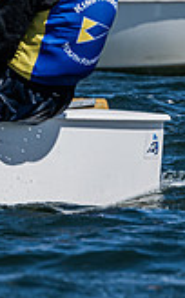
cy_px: 83
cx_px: -214
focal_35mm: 1751
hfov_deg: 0.7
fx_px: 14175
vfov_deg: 1.2
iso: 320
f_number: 9
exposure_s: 1/1250
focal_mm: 400
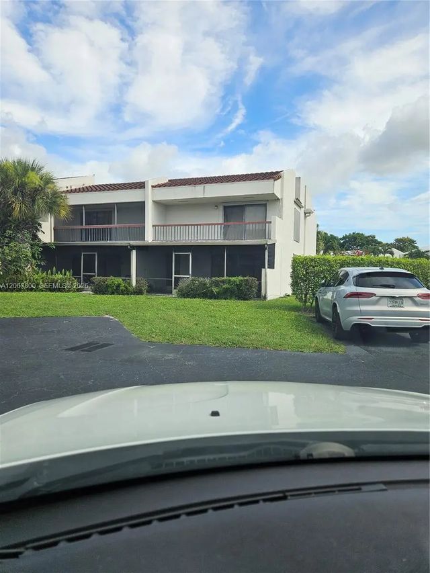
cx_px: 215
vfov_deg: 73.9
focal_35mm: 23
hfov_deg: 58.9
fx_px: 381
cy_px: 286
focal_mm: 5.4
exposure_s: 1/1501
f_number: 1.8
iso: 32
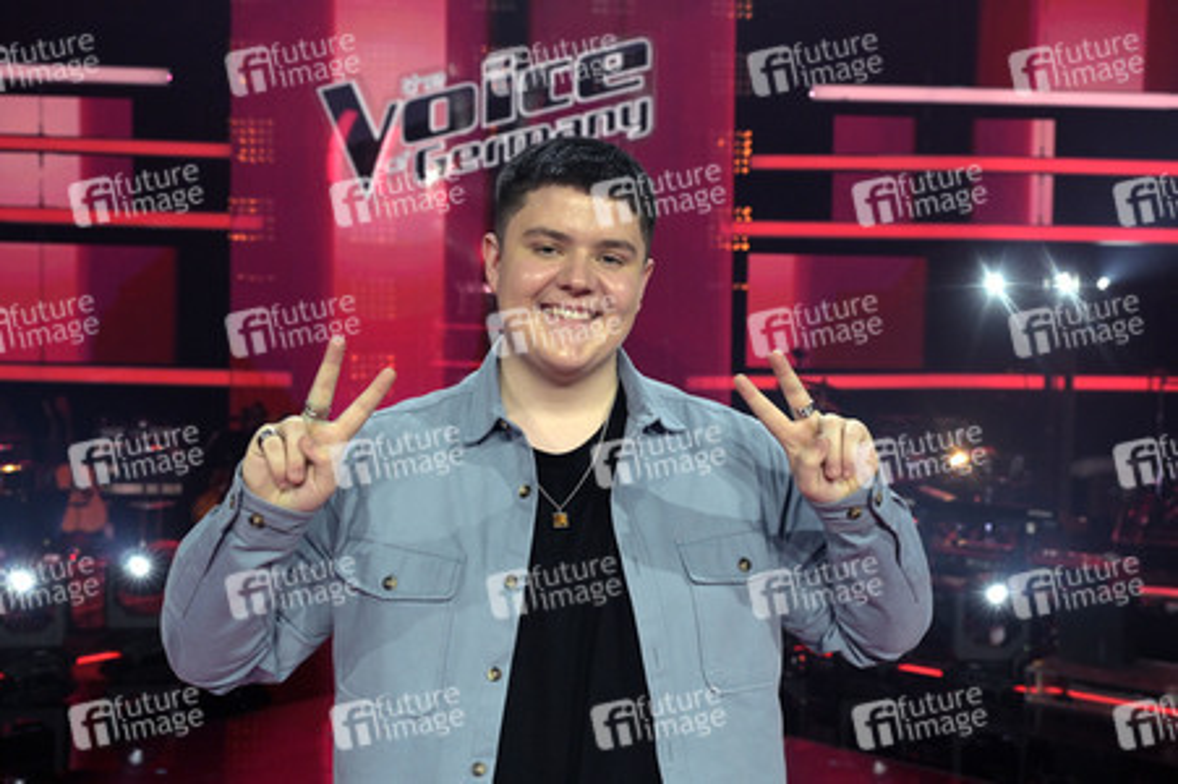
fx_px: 1275
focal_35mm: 39
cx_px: 589
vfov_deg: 34.2
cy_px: 392
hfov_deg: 49.6
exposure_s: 1/320
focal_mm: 39
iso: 3200
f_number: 5
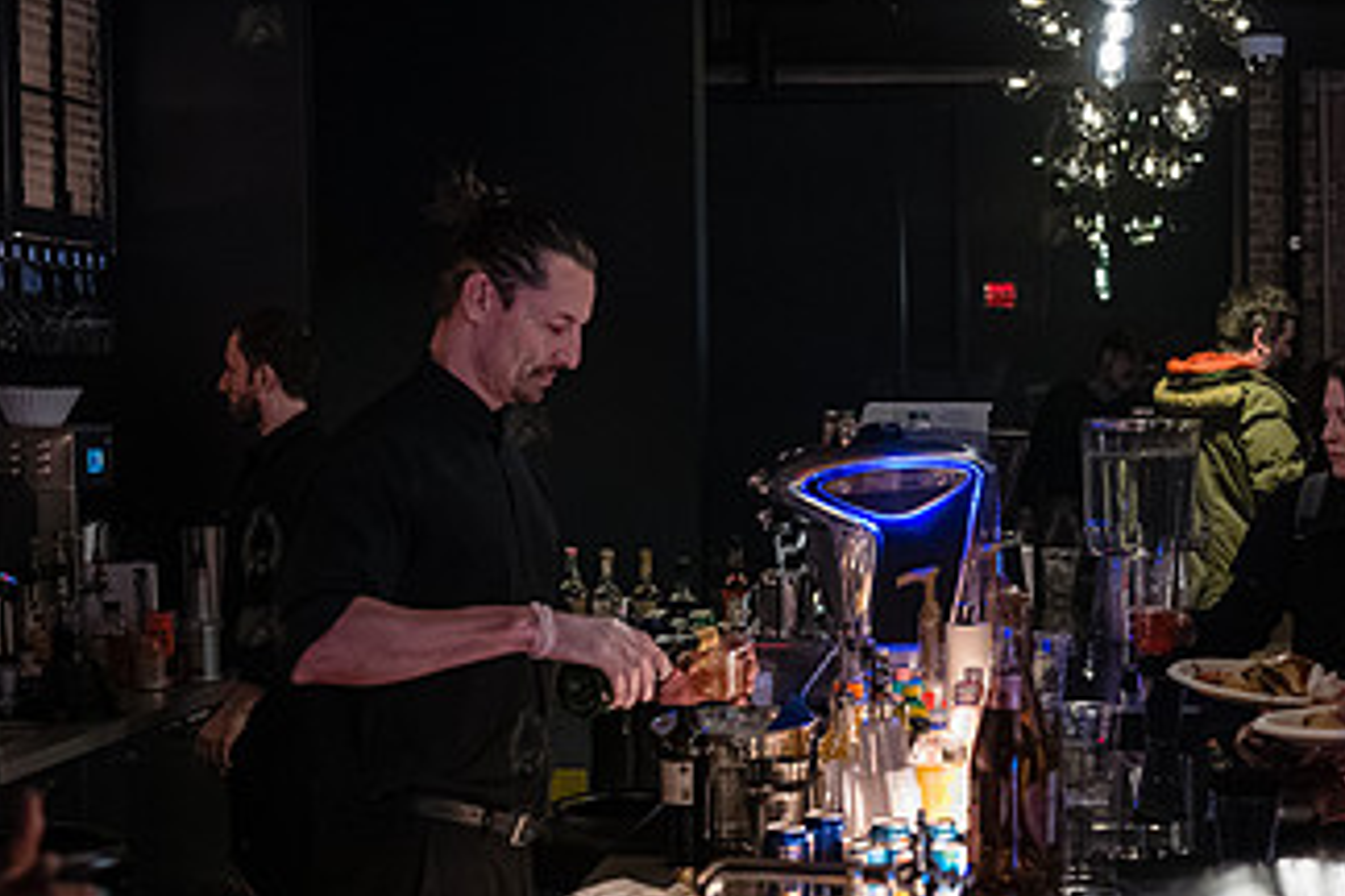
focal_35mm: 76
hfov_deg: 26.2
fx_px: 2839
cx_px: 1044
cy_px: 572
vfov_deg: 17.9
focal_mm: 40
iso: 12800
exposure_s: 1/250
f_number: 2.8
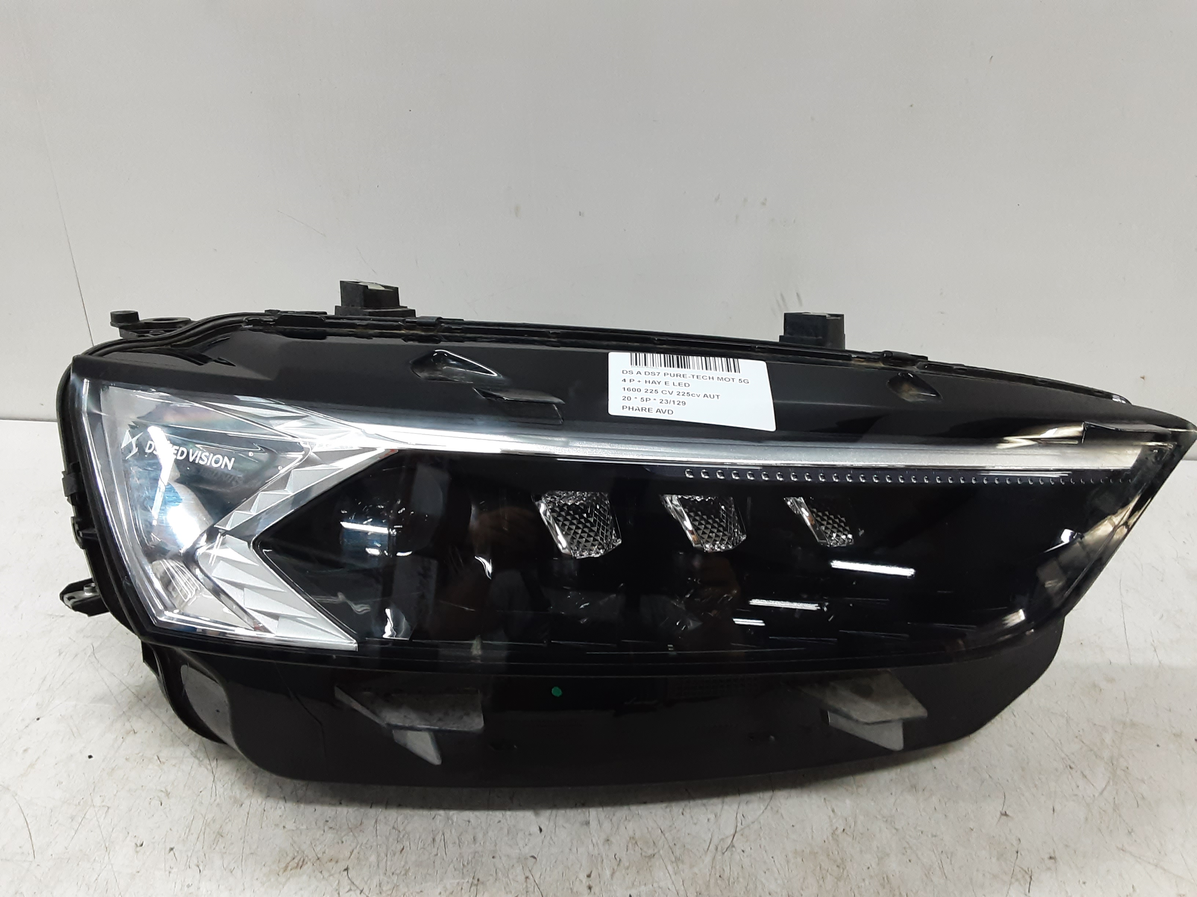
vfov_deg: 51.4
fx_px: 934
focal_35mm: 27
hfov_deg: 65.3
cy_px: 448
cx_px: 598
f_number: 1.9
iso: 125
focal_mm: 2.91
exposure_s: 1/50
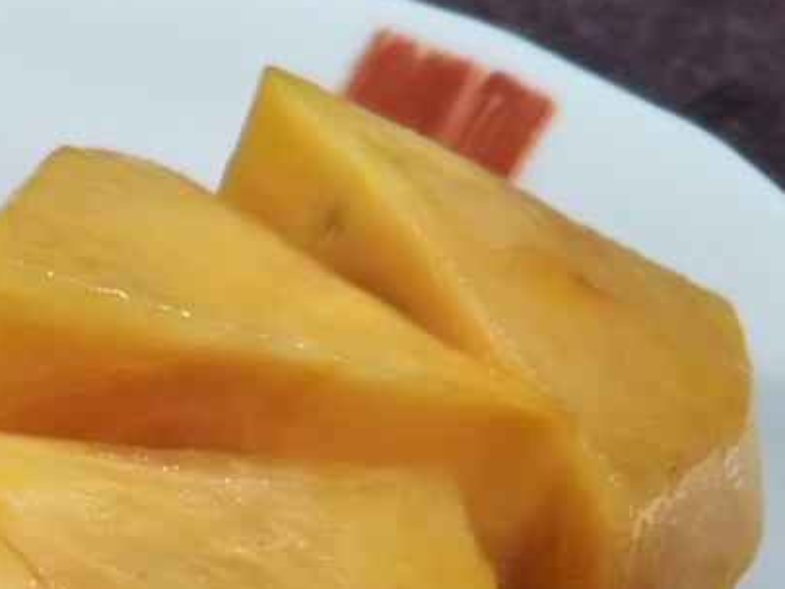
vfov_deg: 15.9
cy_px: 711
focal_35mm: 89
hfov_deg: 20.3
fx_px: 2018
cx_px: -210
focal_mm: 4
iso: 80
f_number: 2.2
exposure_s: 1/30
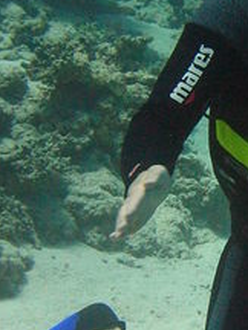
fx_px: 1204
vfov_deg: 15.6
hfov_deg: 11.5
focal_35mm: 126
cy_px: 171
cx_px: 298
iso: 50
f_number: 4.9
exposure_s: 1/190
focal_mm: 5.7
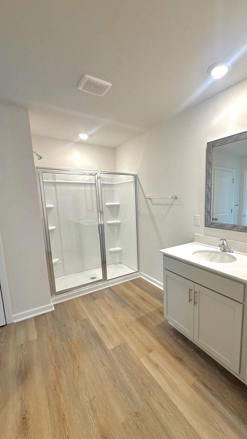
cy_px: 229
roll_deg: +0.0
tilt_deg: -8.5
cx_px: 157
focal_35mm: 16
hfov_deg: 65.9
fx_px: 186
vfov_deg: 99.3
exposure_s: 1/120
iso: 250
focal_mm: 2.22
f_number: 2.2
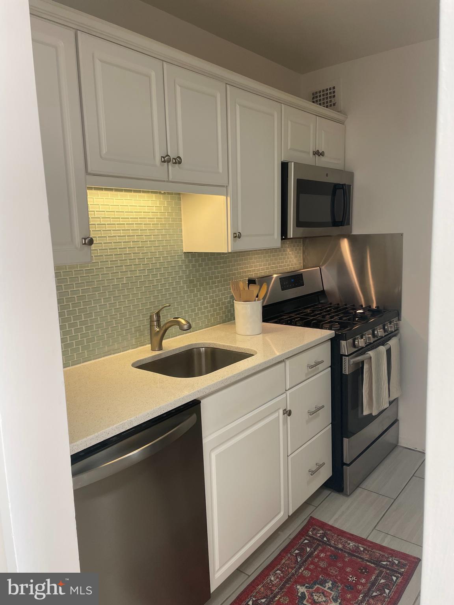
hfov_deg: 53.1
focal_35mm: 26
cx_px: 227
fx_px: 455
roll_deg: +3.3
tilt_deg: -8.2
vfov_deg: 67.3
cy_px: 302
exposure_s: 1/60
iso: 64
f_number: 1.6
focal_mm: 4.2
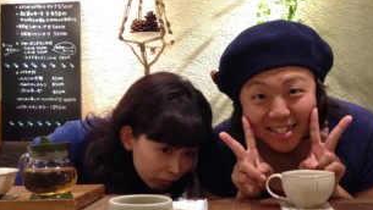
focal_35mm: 53
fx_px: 525
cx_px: 193
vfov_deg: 22.4
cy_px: 164
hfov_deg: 39.1
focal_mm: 4.12
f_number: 2.4
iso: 250
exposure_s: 1/20
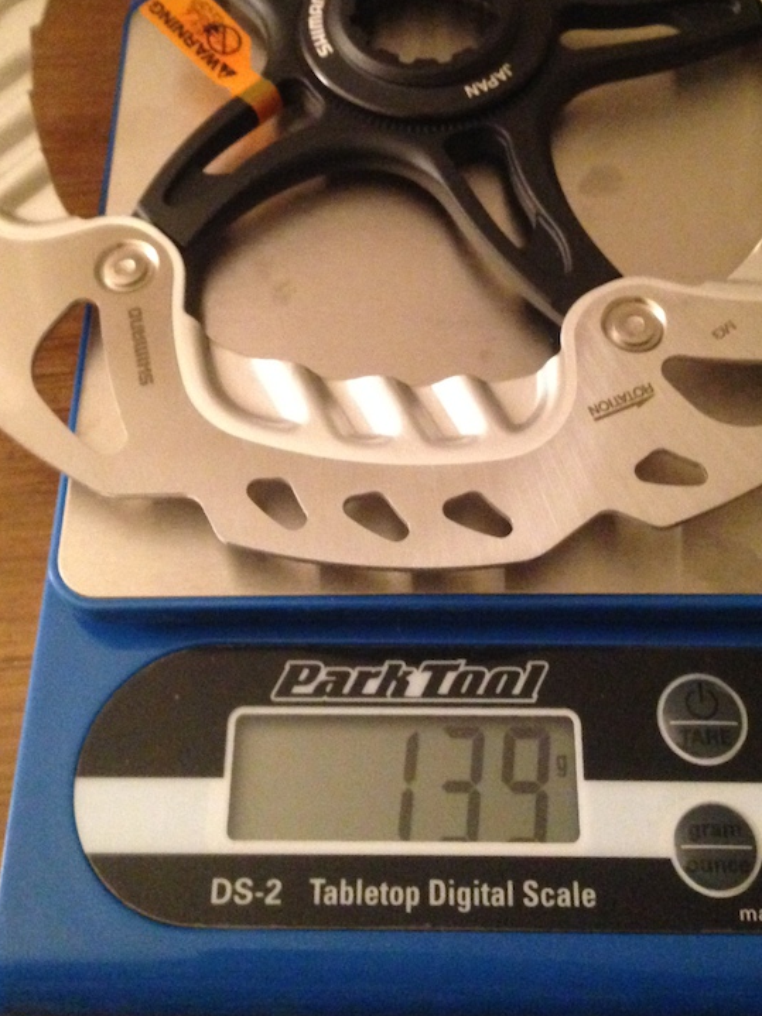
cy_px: 331
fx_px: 1380
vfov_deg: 39.9
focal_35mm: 47
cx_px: 410
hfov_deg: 30.9
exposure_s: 1/15
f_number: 2.4
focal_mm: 4.12
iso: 800
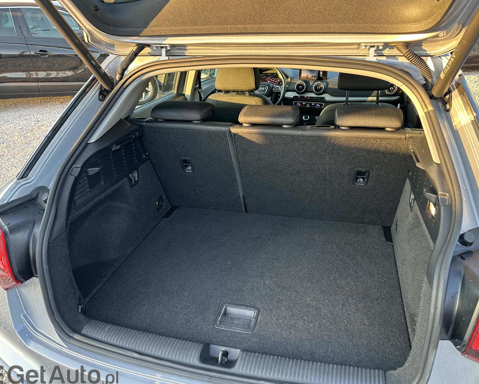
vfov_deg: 54.9
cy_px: 191
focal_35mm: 26
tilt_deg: -27.8
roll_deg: +1.9
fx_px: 369
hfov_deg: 66.0
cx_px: 248
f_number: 1.78
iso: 160
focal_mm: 6.86
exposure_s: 1/121
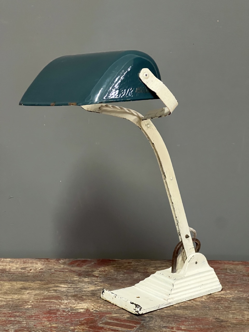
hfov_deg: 19.1
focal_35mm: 77
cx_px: 124
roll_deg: +0.0
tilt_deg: -8.8
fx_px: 739
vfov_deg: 25.3
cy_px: 166
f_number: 2.8
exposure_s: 1/25
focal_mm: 9
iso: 800
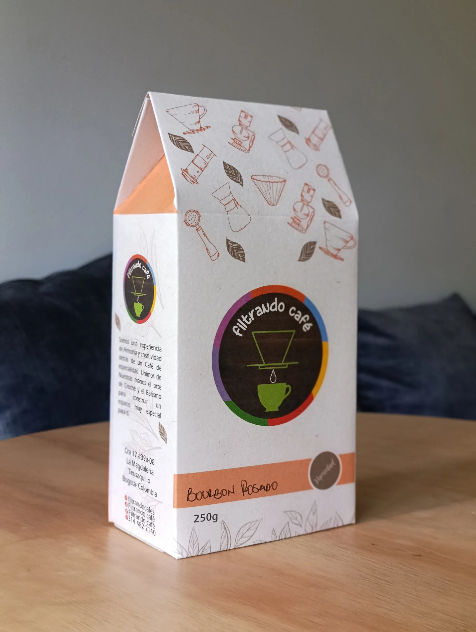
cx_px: 238
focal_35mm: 92
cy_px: 316
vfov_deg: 21.3
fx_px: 1682
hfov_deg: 16.1
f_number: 1.65
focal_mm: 6.11
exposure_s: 1/120
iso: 675
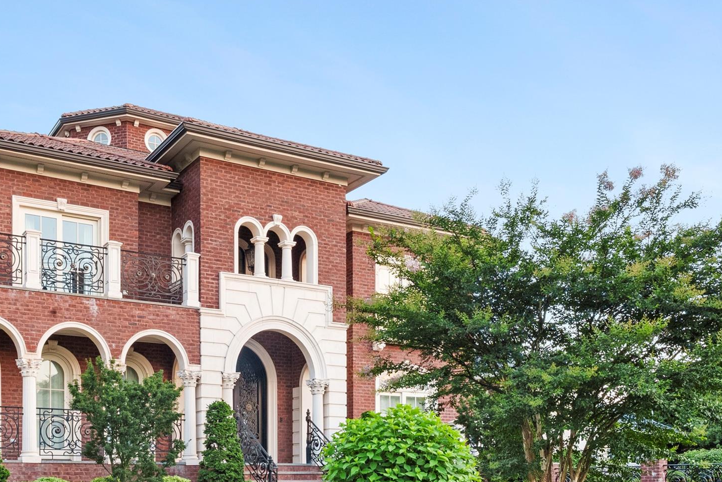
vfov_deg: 33.9
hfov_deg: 48.5
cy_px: 327
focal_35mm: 39
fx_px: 782
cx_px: 224
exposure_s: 1/5
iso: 800
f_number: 14
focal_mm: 27.7
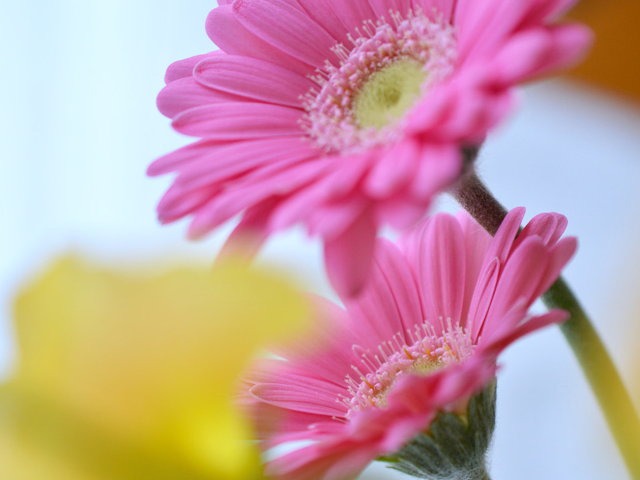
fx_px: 1682
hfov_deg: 21.4
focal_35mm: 91
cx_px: 437
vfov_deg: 16.2
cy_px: 298
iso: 125
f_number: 3.5
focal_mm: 40
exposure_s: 1/60
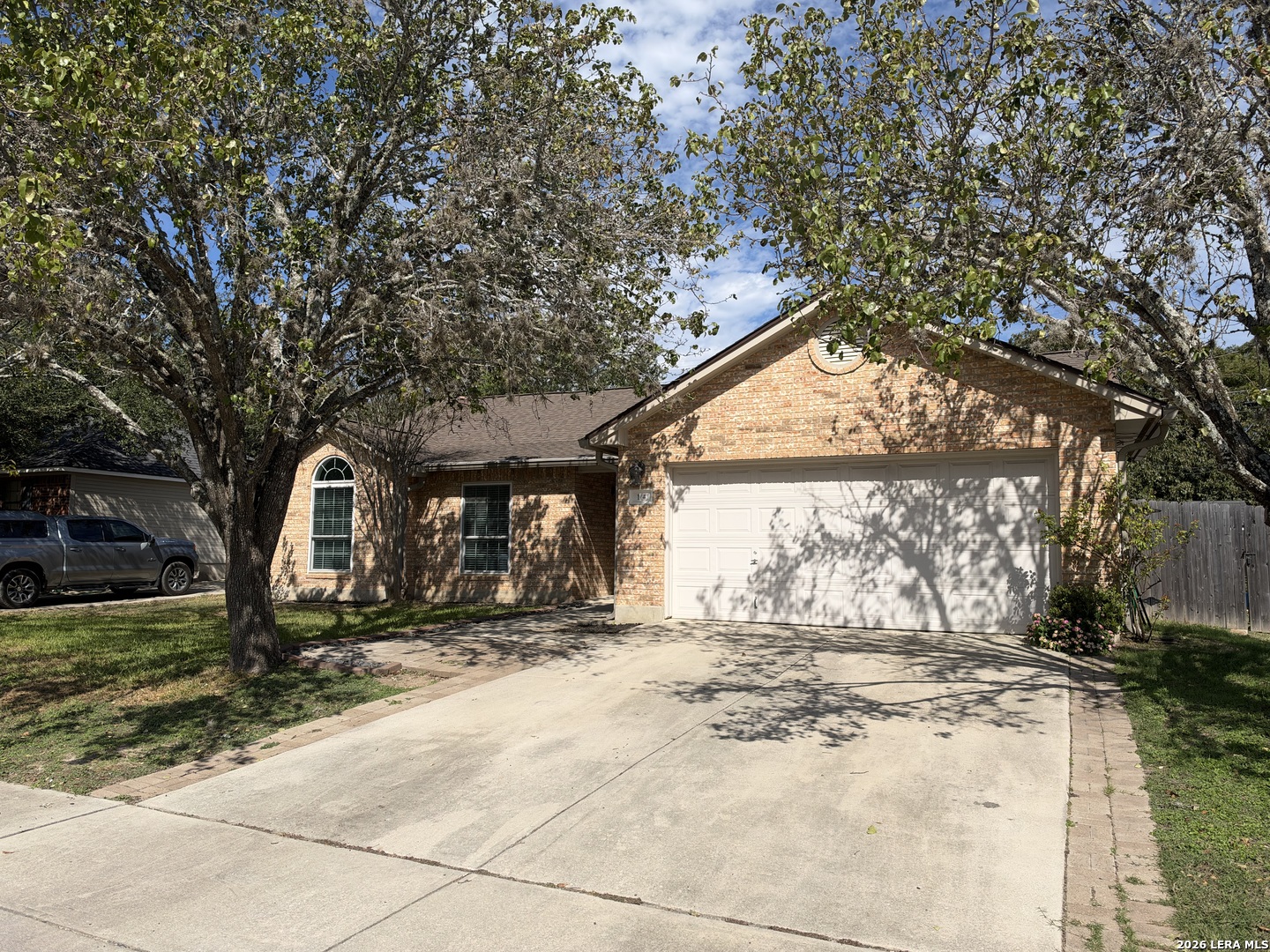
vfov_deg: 56.8
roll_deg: -0.7
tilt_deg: +5.9
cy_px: 476
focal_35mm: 24
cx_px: 635
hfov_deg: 71.6
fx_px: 881
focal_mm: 6.93
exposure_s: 1/6024
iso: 64
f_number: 1.8
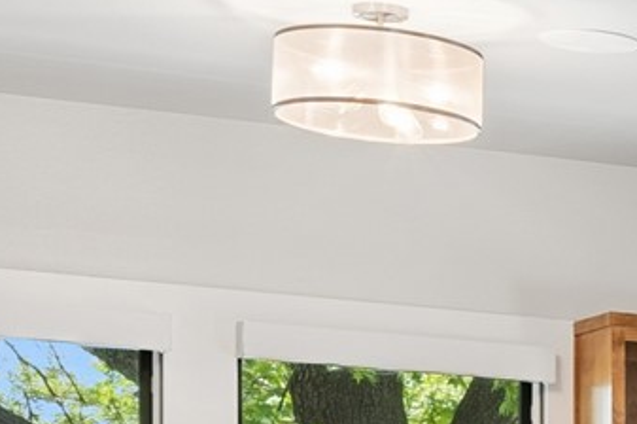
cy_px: 1015
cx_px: 1756
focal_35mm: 200
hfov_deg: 8.8
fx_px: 3535
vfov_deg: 6.5
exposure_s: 1/13
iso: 100
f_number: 8
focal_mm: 31
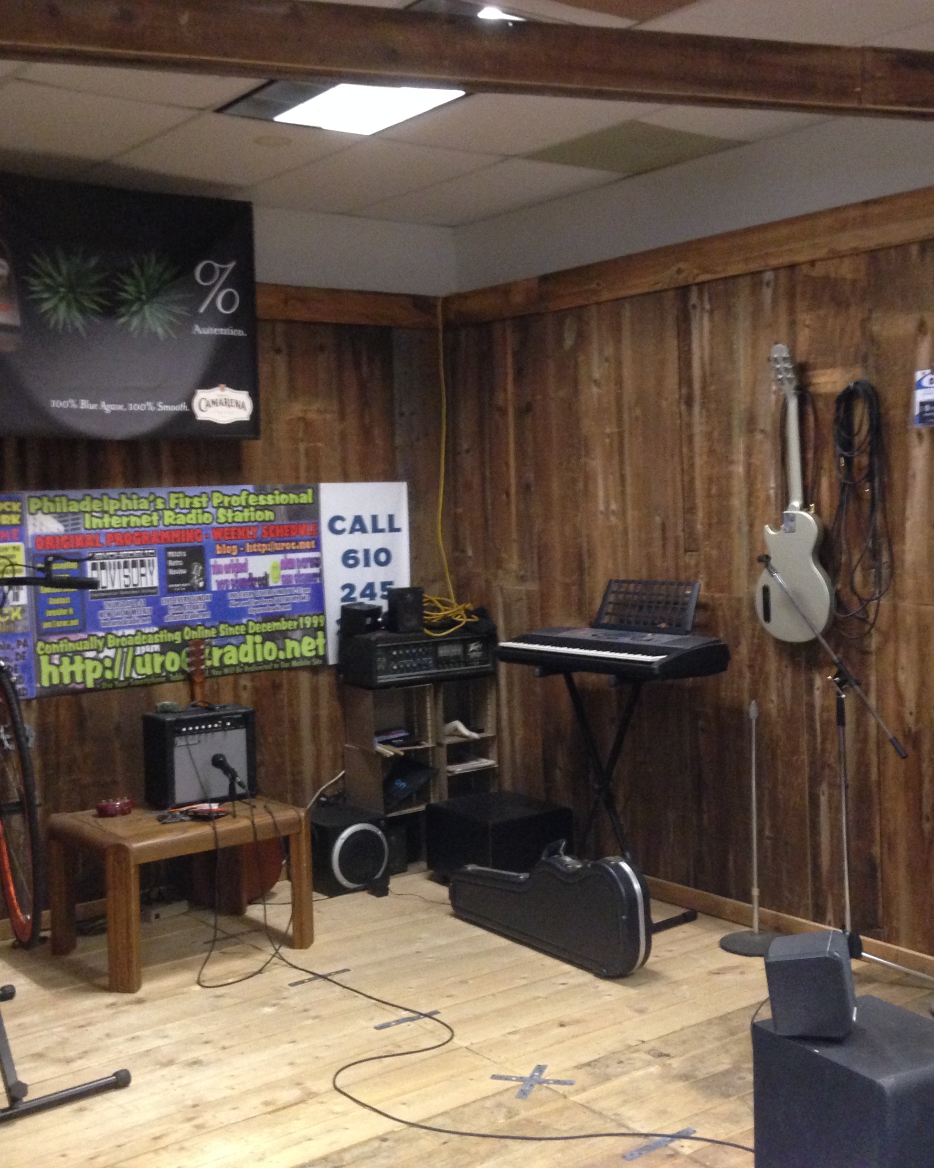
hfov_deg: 34.9
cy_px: 584
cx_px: 518
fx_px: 1486
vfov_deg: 42.9
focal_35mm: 43
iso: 400
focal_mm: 4.12
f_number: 2.4
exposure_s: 1/15
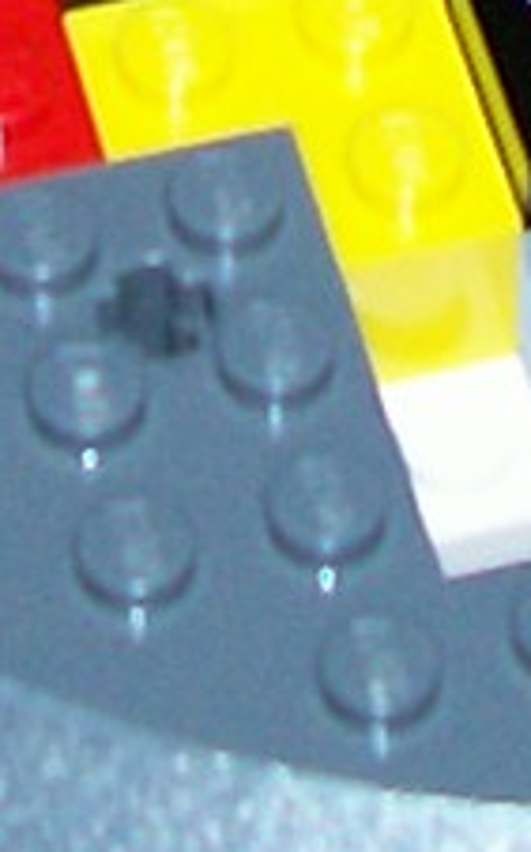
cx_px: 320
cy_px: -1150
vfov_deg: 6.2
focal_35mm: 327
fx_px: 7581
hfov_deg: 4.0
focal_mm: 5.6
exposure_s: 1/64
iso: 80
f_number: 2.7
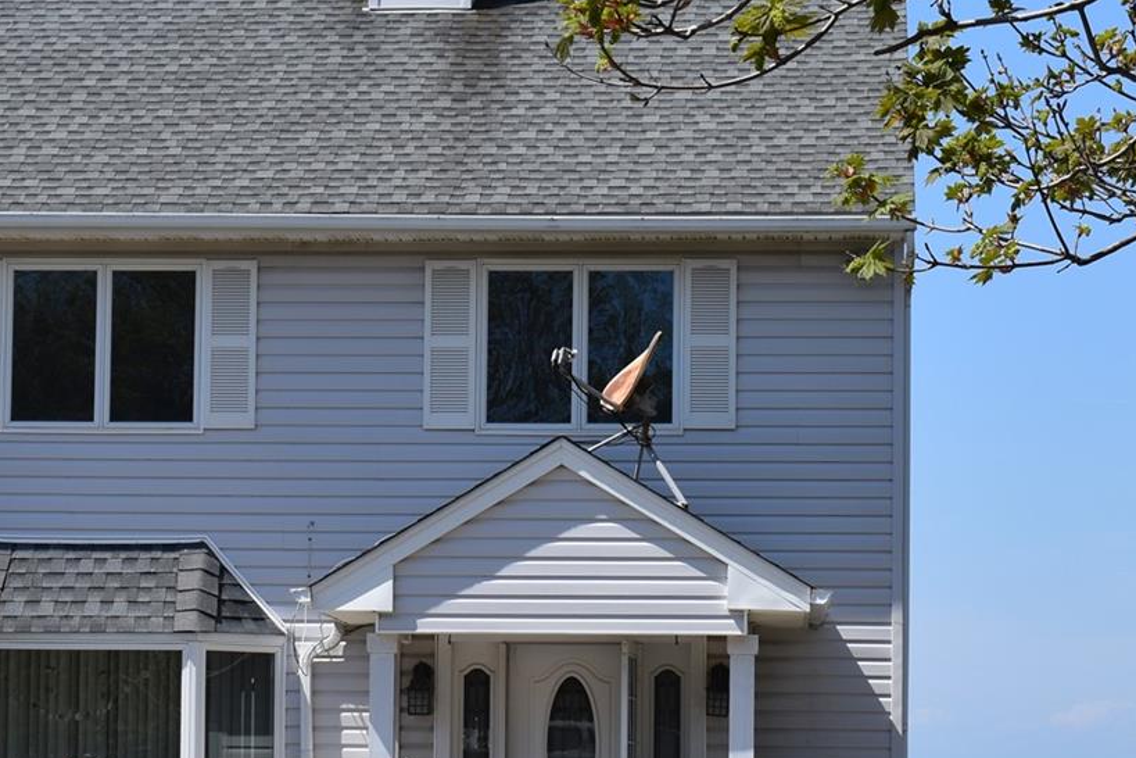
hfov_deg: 17.1
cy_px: 591
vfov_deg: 11.4
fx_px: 3786
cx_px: 528
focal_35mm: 120
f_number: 9
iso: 100
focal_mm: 32
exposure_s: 1/320
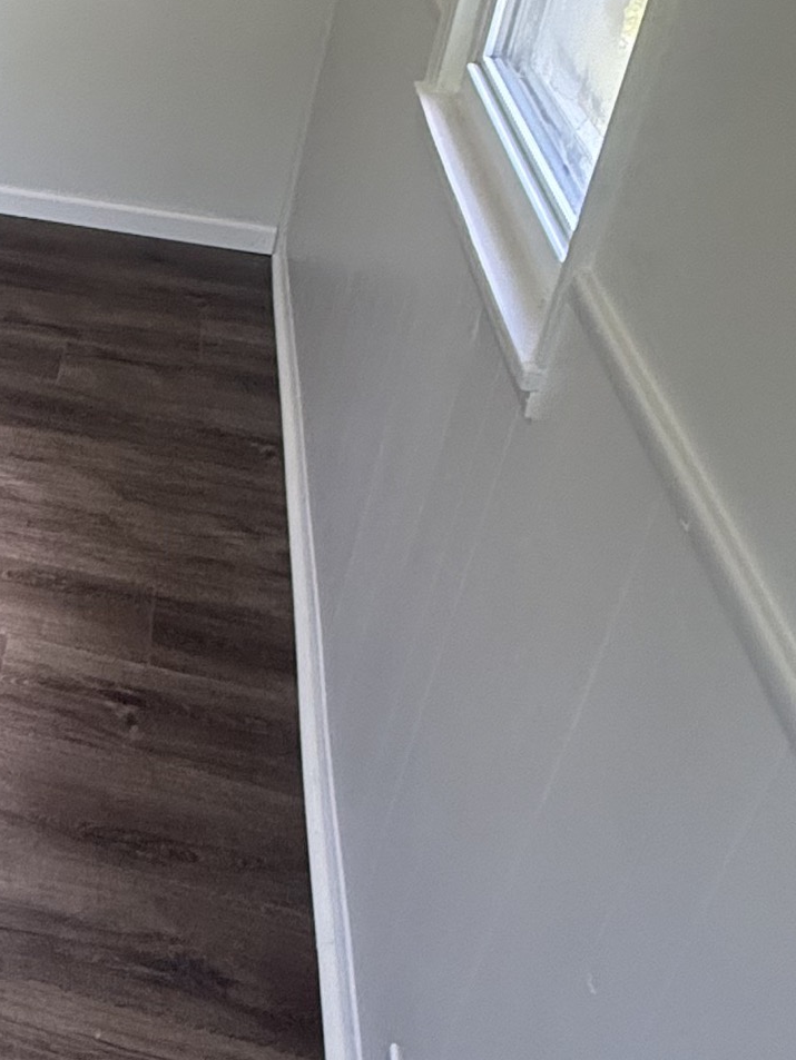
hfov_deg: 25.7
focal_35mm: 47
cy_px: 277
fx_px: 1441
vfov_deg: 39.4
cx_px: -282
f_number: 2.2
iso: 320
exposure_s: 1/99
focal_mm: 2.22
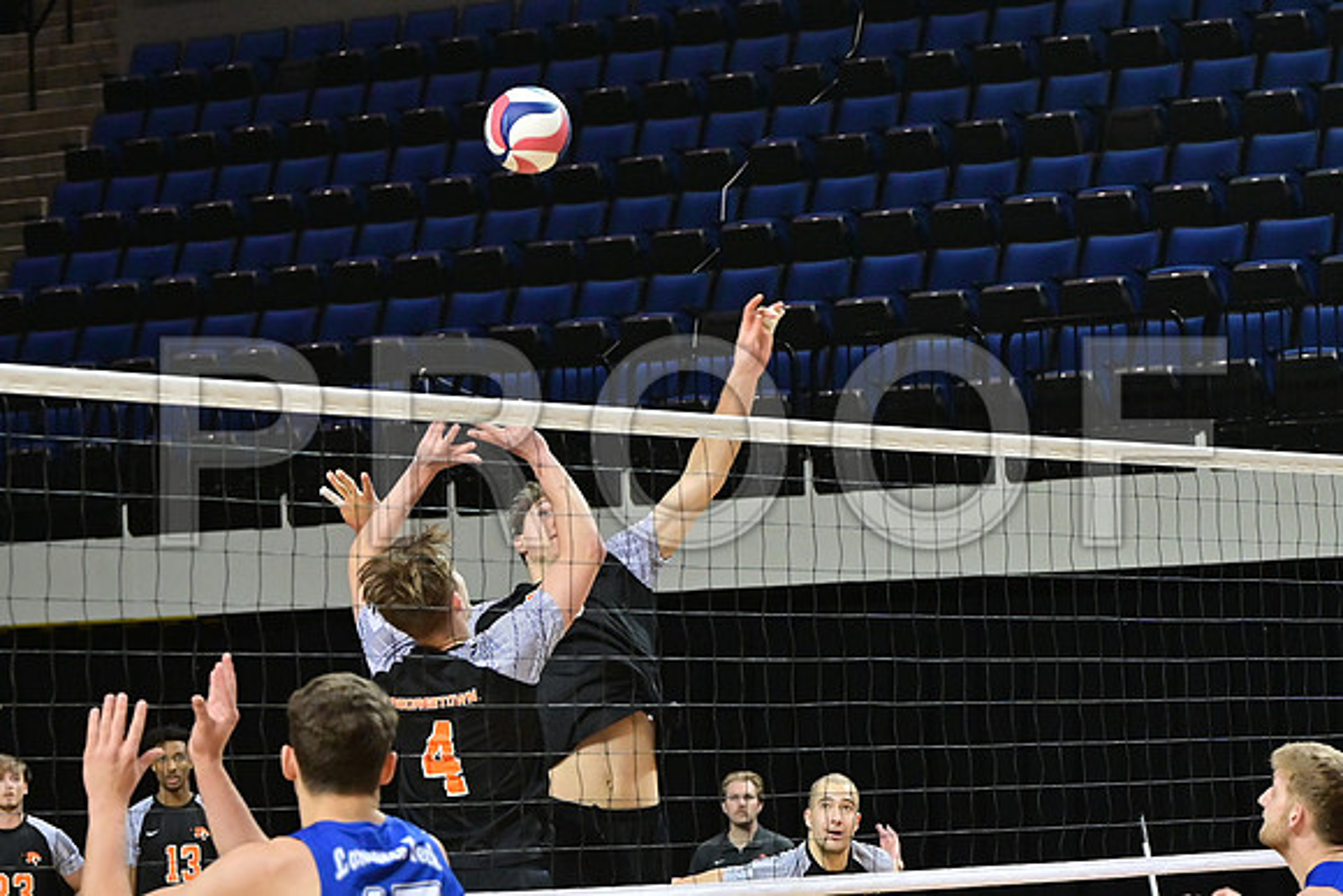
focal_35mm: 141
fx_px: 5261
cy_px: 448
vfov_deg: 9.7
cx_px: 672
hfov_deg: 14.5
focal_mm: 94
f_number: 5.6
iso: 2500
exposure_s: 1/800
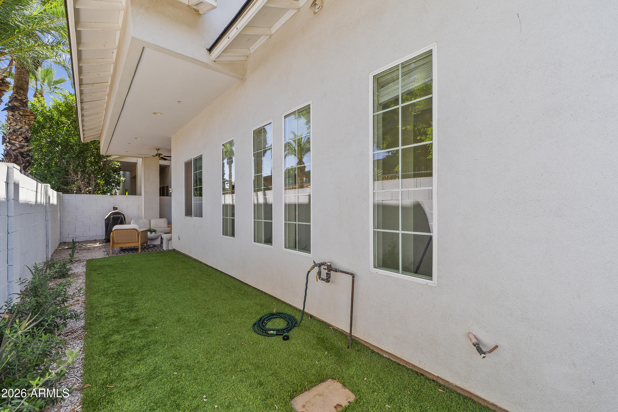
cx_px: 309
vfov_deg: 81.3
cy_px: 206
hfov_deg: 104.2
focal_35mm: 14
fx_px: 240
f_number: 8
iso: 250
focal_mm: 14
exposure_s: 1/15
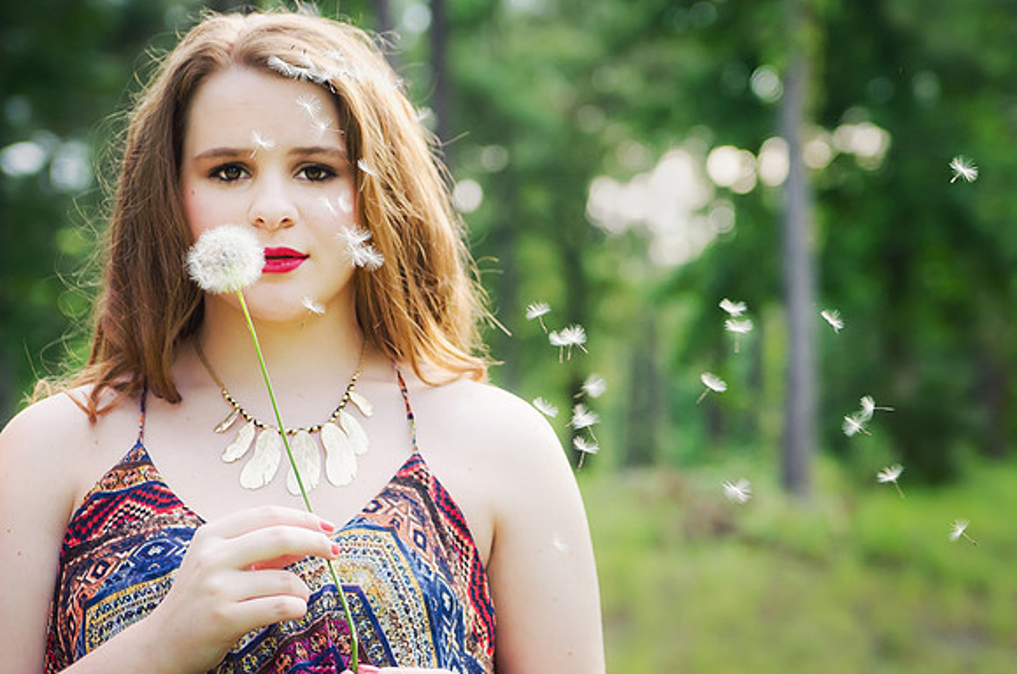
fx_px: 2621
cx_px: 508
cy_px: 337
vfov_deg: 14.6
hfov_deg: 22.0
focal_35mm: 93
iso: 400
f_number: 2.8
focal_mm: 62
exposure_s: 1/500
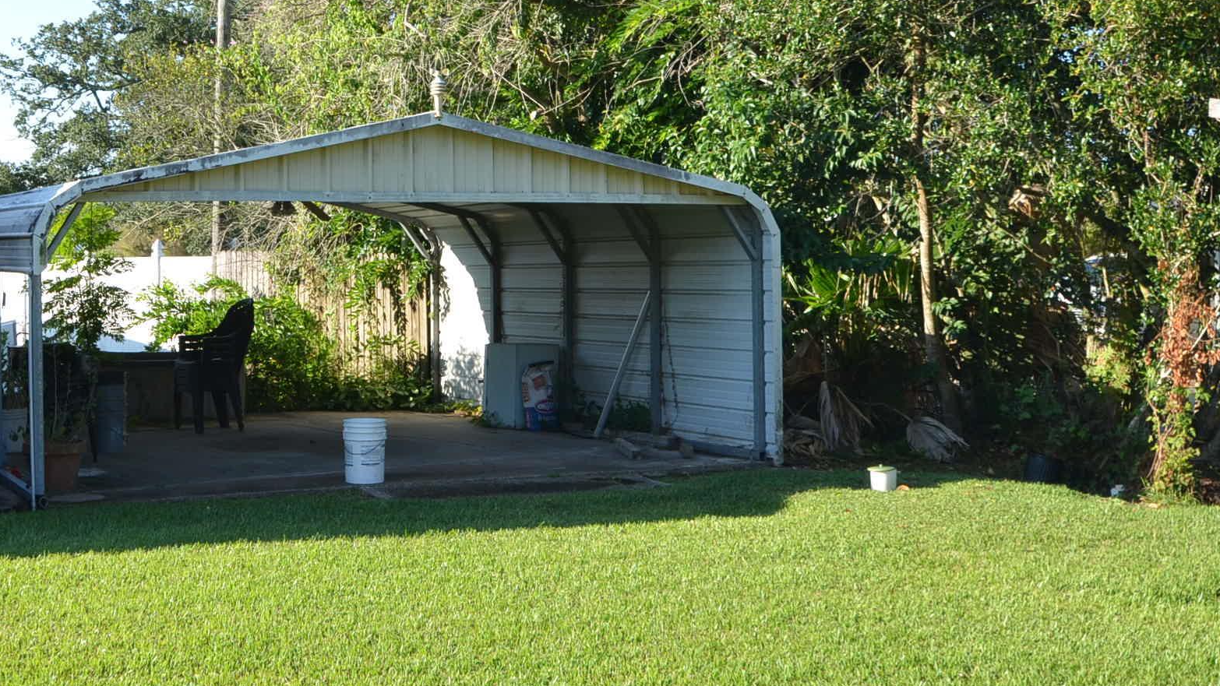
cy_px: 203
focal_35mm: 52
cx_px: 372
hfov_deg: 39.3
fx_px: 1676
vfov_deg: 23.0
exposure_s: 1/200
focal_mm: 21
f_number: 7.1
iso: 200
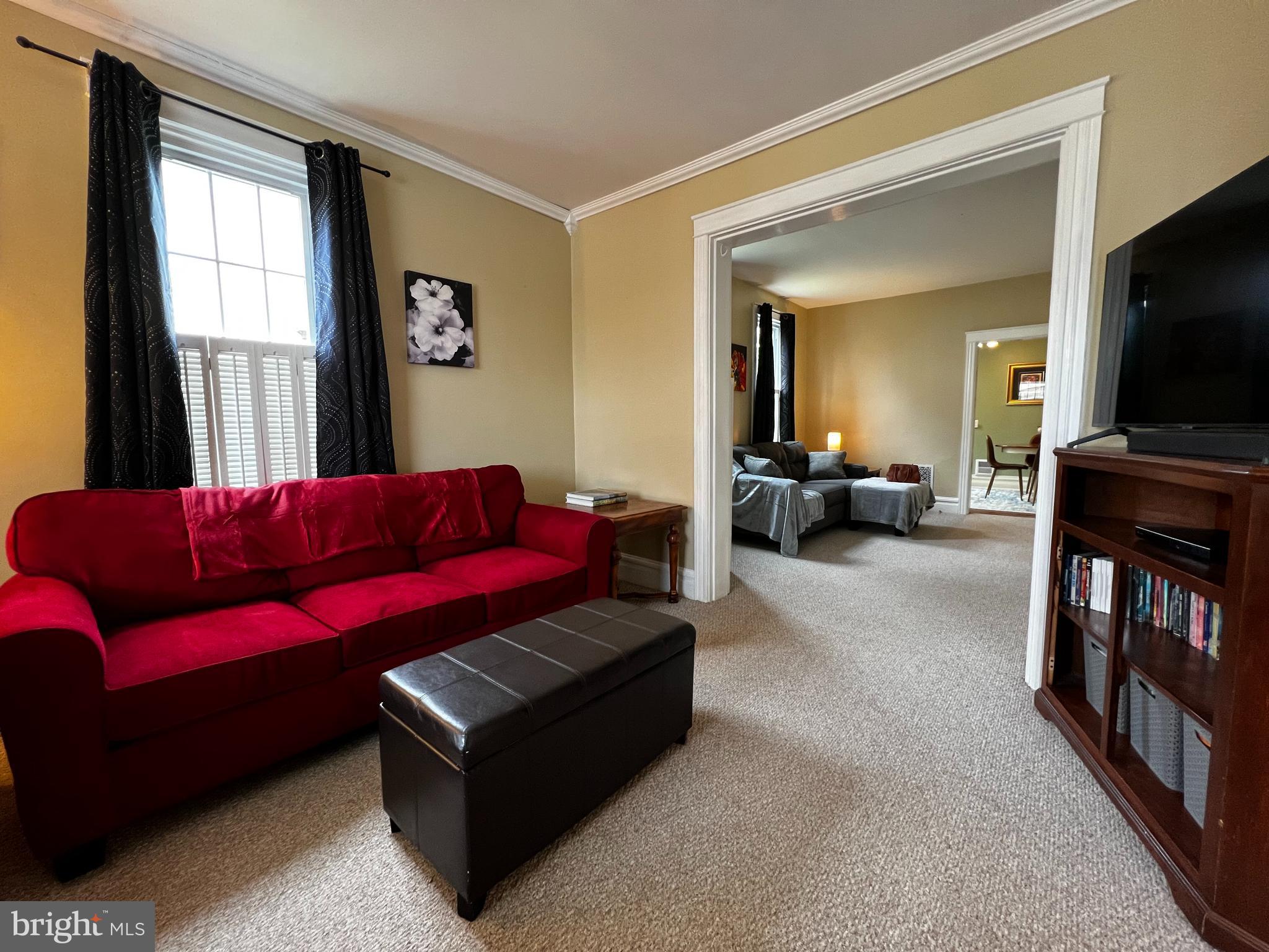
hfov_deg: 106.2
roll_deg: +0.4
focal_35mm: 13
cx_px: 634
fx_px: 477
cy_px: 476
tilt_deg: -5.6
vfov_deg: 89.9
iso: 250
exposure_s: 1/60
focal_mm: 1.57
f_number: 1.8
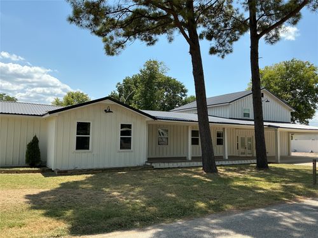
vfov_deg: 48.2
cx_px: 159
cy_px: 119
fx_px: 266
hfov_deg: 61.7
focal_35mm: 29
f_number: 1.8
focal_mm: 3
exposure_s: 1/1786
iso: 25
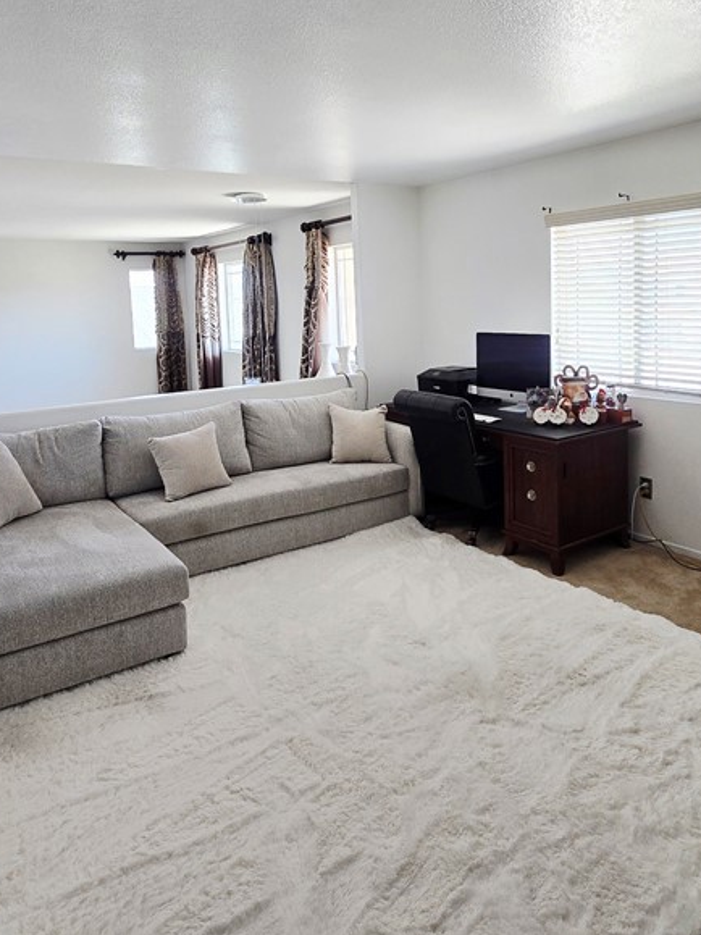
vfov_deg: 72.9
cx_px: 363
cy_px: 360
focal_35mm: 23
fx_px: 621
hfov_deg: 58.8
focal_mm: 2.2
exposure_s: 1/54.9
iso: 80
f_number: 2.2
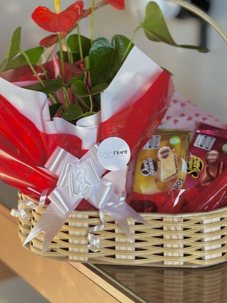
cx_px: 119
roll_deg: -0.1
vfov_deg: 22.3
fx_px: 760
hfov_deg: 17.0
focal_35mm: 87
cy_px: 73
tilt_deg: -11.4
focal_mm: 6.86
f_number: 1.78
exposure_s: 1/236
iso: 80
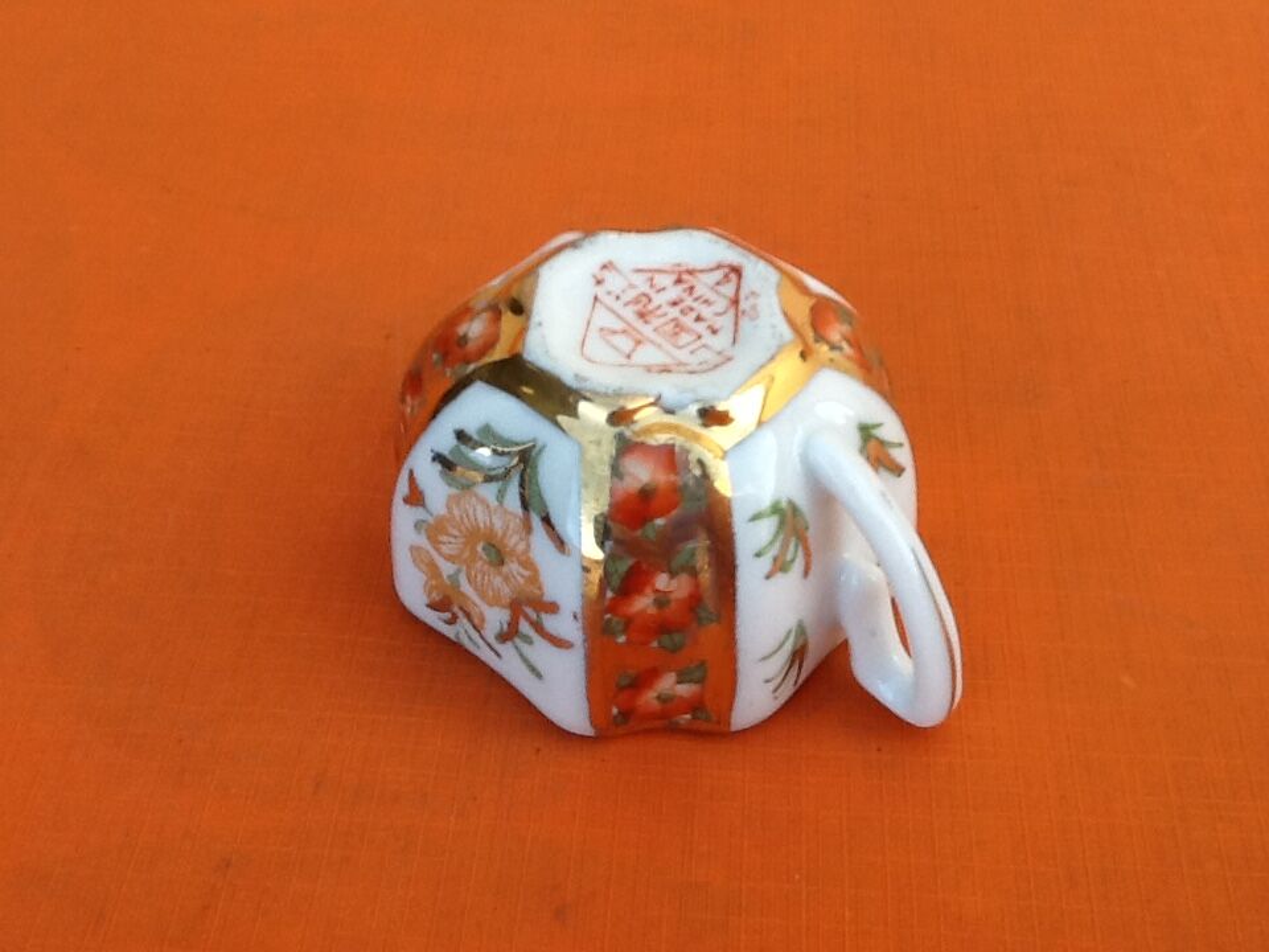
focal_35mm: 44
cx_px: 634
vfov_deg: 32.9
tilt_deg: -49.6
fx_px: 1613
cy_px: 476
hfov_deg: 42.9
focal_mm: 2.03
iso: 40
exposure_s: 1/122
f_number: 2.4
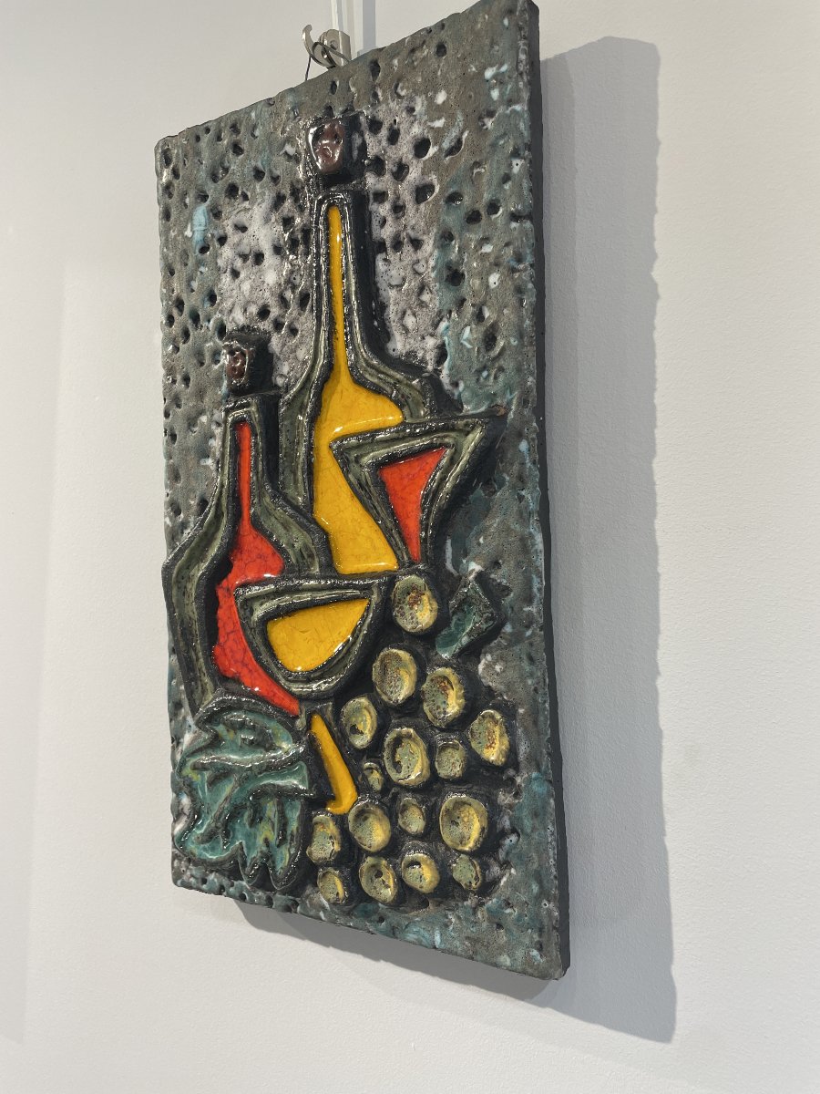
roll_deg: +2.4
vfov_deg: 67.3
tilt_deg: +3.6
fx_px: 821
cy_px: 547
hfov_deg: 53.1
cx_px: 410
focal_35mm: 26
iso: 64
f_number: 1.6
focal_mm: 4.2
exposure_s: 1/100
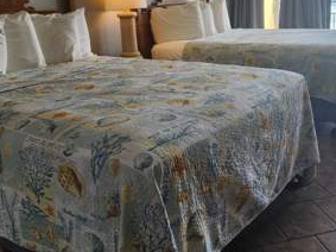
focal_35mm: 39
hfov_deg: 47.5
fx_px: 378
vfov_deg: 36.3
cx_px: 207
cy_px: 75
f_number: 1.8
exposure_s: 1/180
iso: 64
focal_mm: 6.4
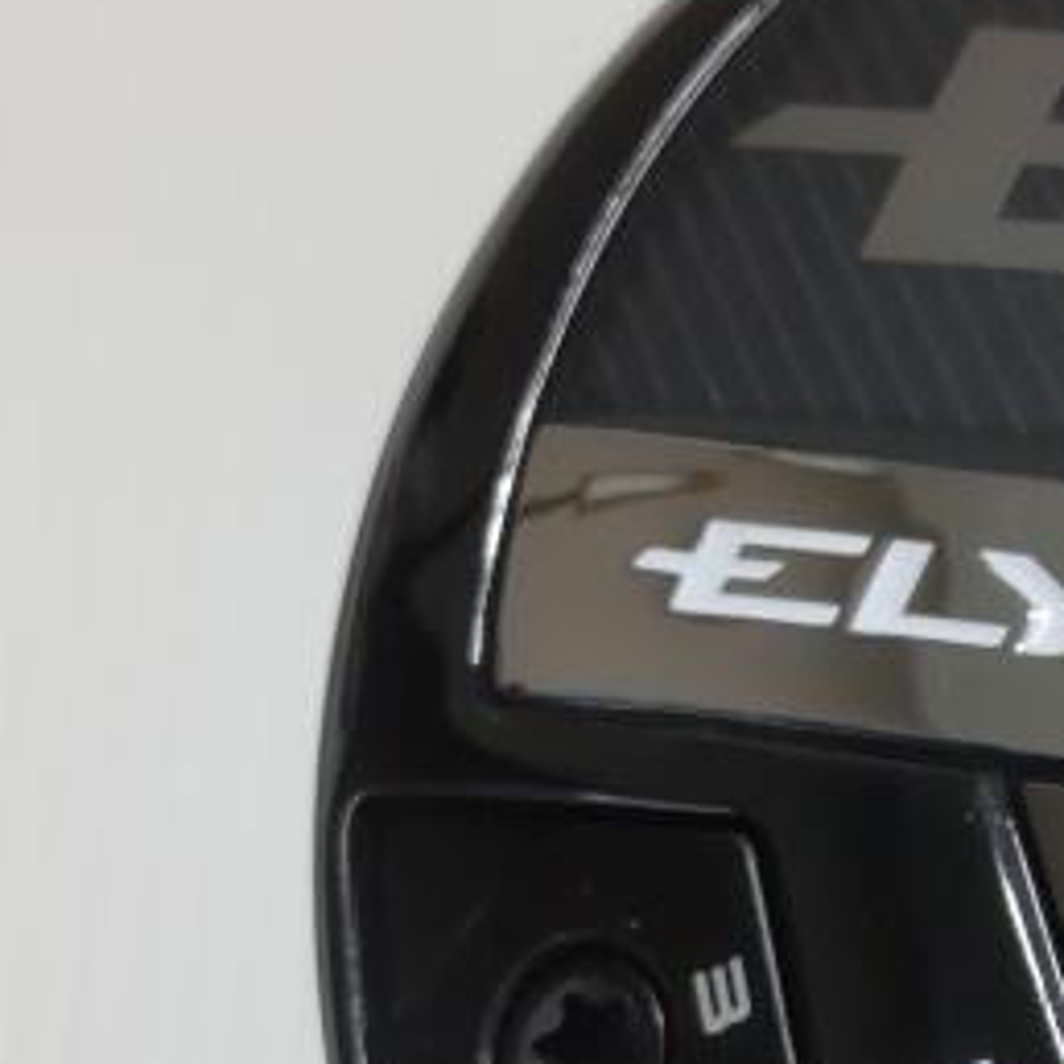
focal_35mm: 79
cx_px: 1060
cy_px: 961
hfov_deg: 21.2
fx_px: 2747
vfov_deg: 21.4
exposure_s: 1/50
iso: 137
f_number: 2
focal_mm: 3.43
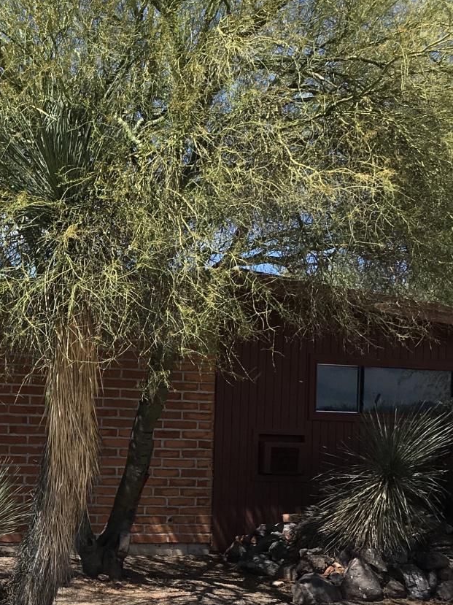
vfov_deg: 27.5
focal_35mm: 70
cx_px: -85
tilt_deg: -2.4
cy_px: 435
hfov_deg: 19.8
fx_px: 1222
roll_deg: -2.1
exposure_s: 1/1425
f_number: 2.2
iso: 25
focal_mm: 4.15
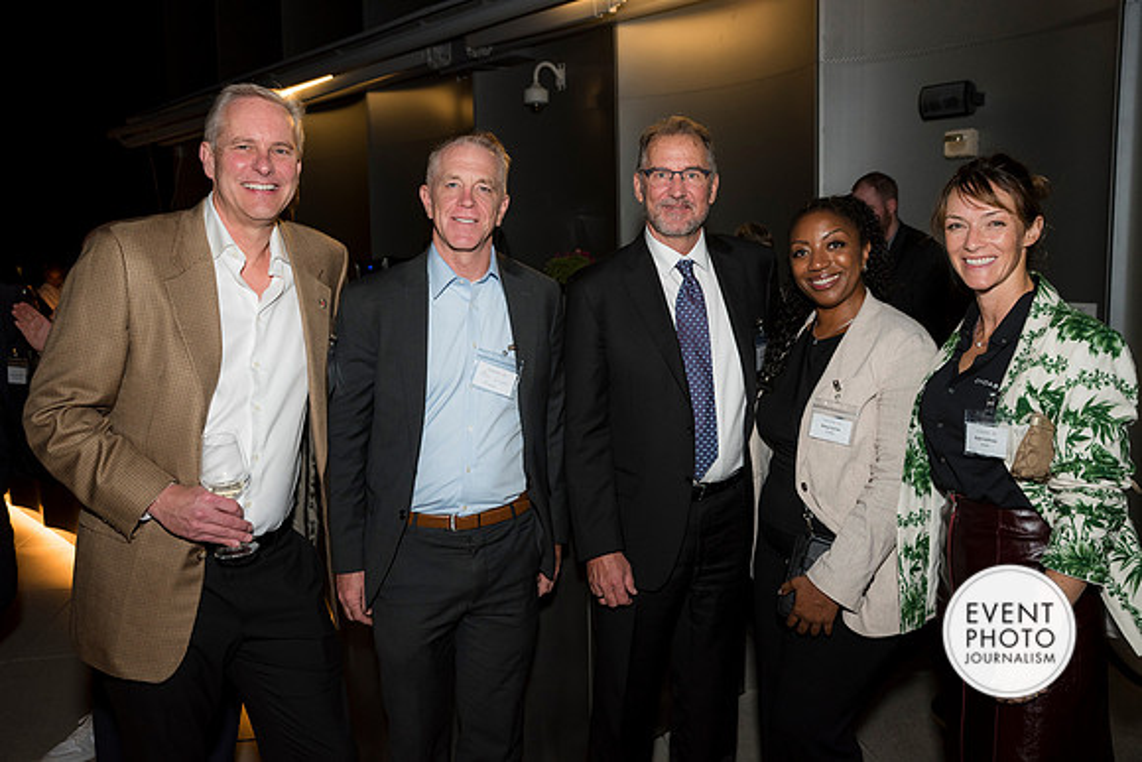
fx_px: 1015
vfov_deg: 41.1
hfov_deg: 58.7
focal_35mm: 32
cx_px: 571
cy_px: 381
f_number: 5.6
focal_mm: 32
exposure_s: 1/125
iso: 800
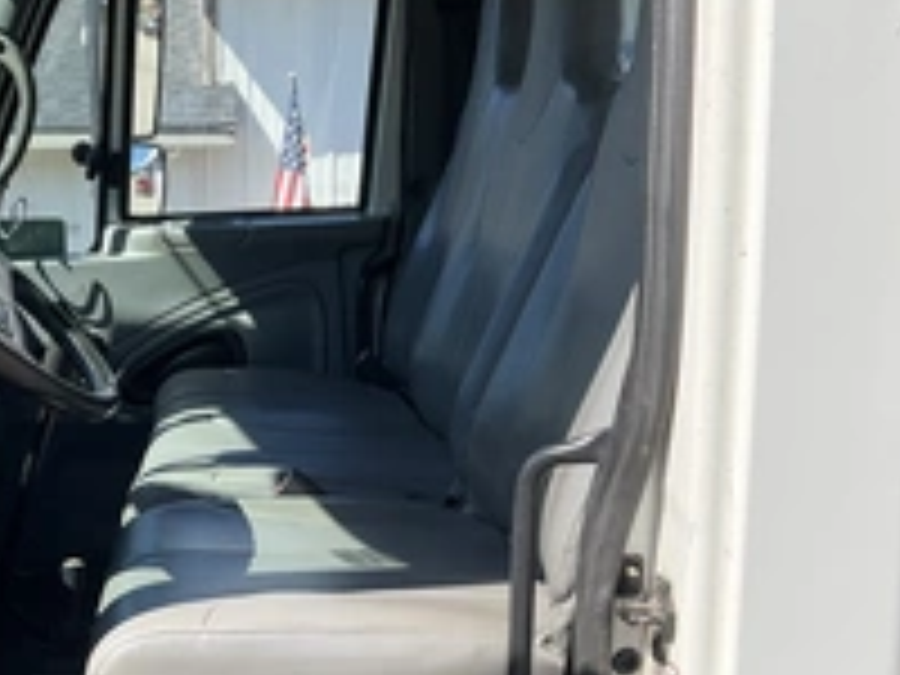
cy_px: 540
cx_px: 220
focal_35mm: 58
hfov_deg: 32.6
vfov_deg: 24.8
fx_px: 1508
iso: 25
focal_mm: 3
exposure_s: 1/770
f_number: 1.8
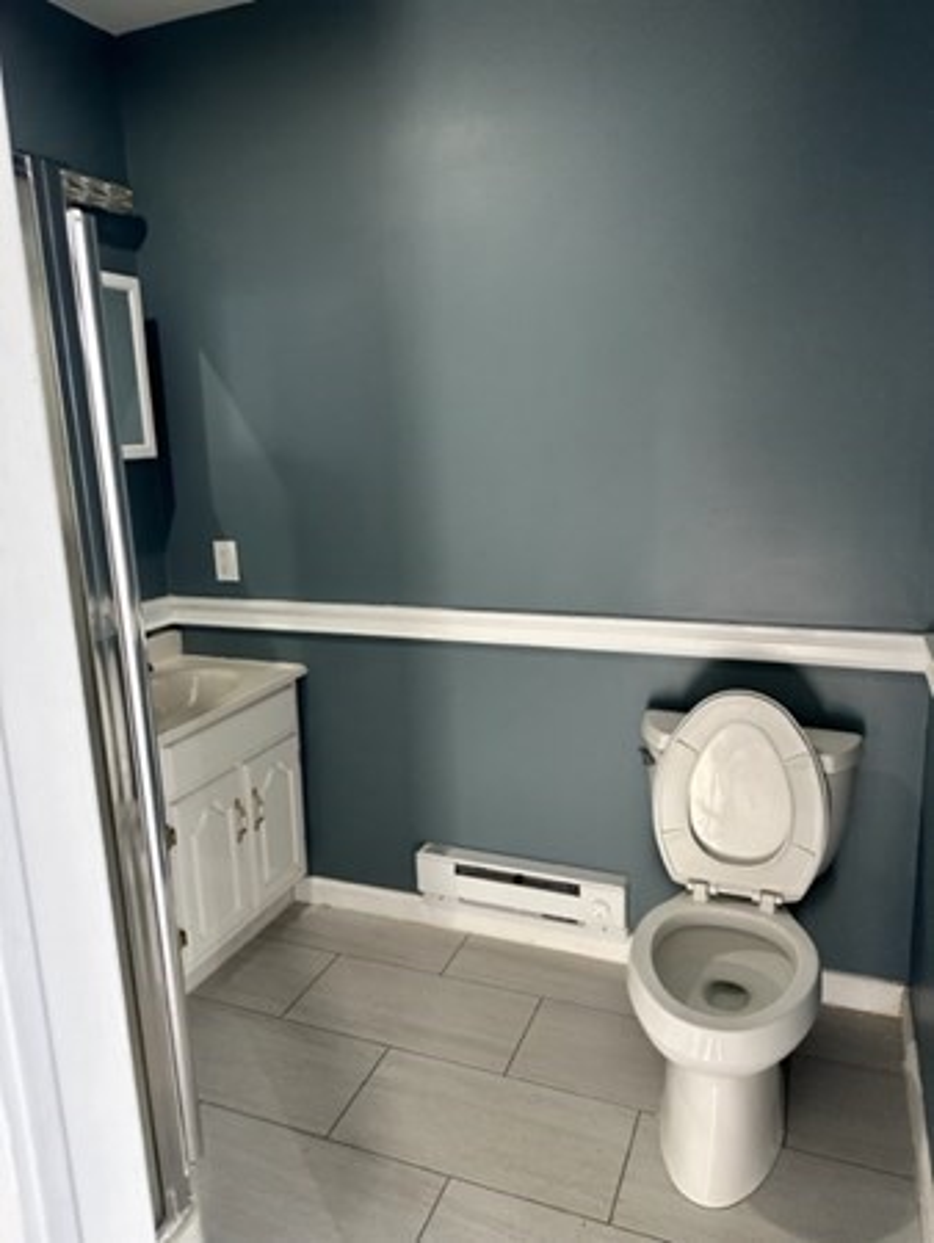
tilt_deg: -11.9
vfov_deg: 71.6
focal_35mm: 24
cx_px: 467
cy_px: 622
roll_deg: +1.2
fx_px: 863
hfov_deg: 56.9
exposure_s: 1/64
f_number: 1.78
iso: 250
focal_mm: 6.86
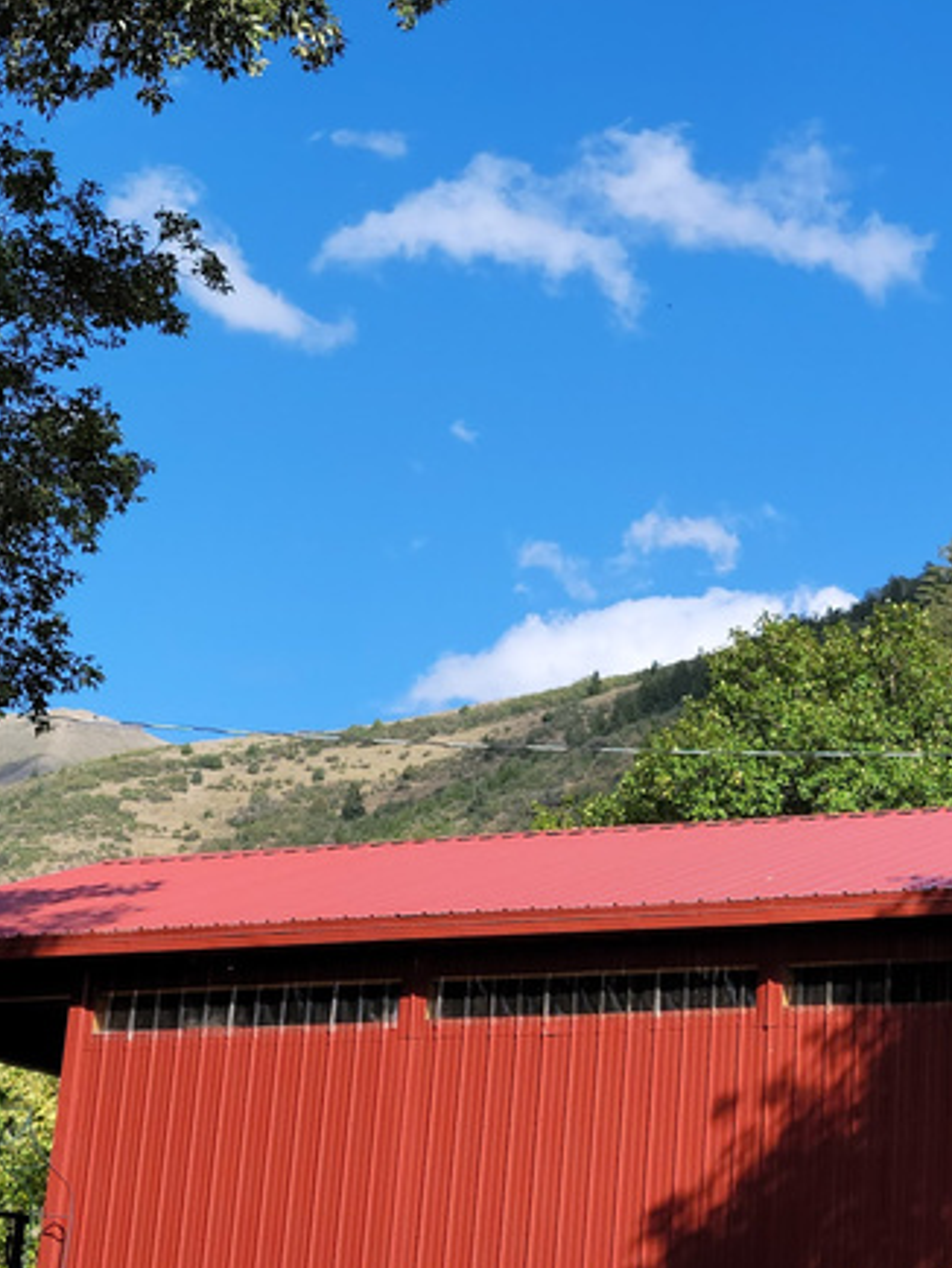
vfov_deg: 19.4
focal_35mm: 99
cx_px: 885
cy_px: 70
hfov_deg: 14.8
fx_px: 3627
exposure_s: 1/857
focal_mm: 5.9
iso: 25
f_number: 2
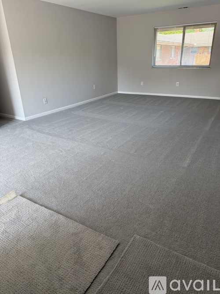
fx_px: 203
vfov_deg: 71.6
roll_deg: +1.2
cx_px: 110
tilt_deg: -24.3
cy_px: 147
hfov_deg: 56.8
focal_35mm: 24
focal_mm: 6.76
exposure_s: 1/230
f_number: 1.78
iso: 200
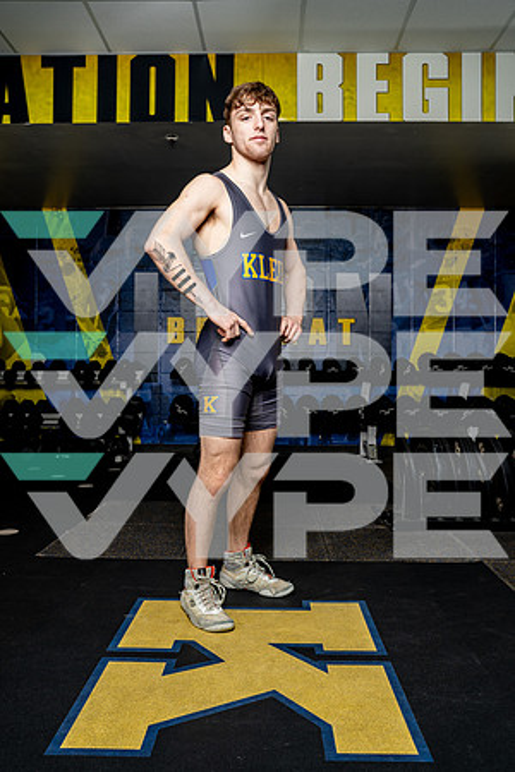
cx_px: 258
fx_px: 644
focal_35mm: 30
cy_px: 386
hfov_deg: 43.6
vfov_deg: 61.9
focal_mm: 30
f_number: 5.6
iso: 160
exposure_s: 1/250
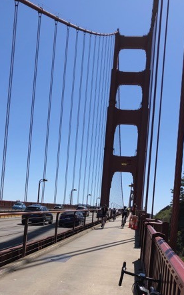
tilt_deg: -0.1
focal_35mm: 43
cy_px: 210
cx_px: 89
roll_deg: -2.6
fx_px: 345
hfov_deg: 29.8
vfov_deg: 45.1
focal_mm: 4
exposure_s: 1/2703
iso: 20
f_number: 1.8
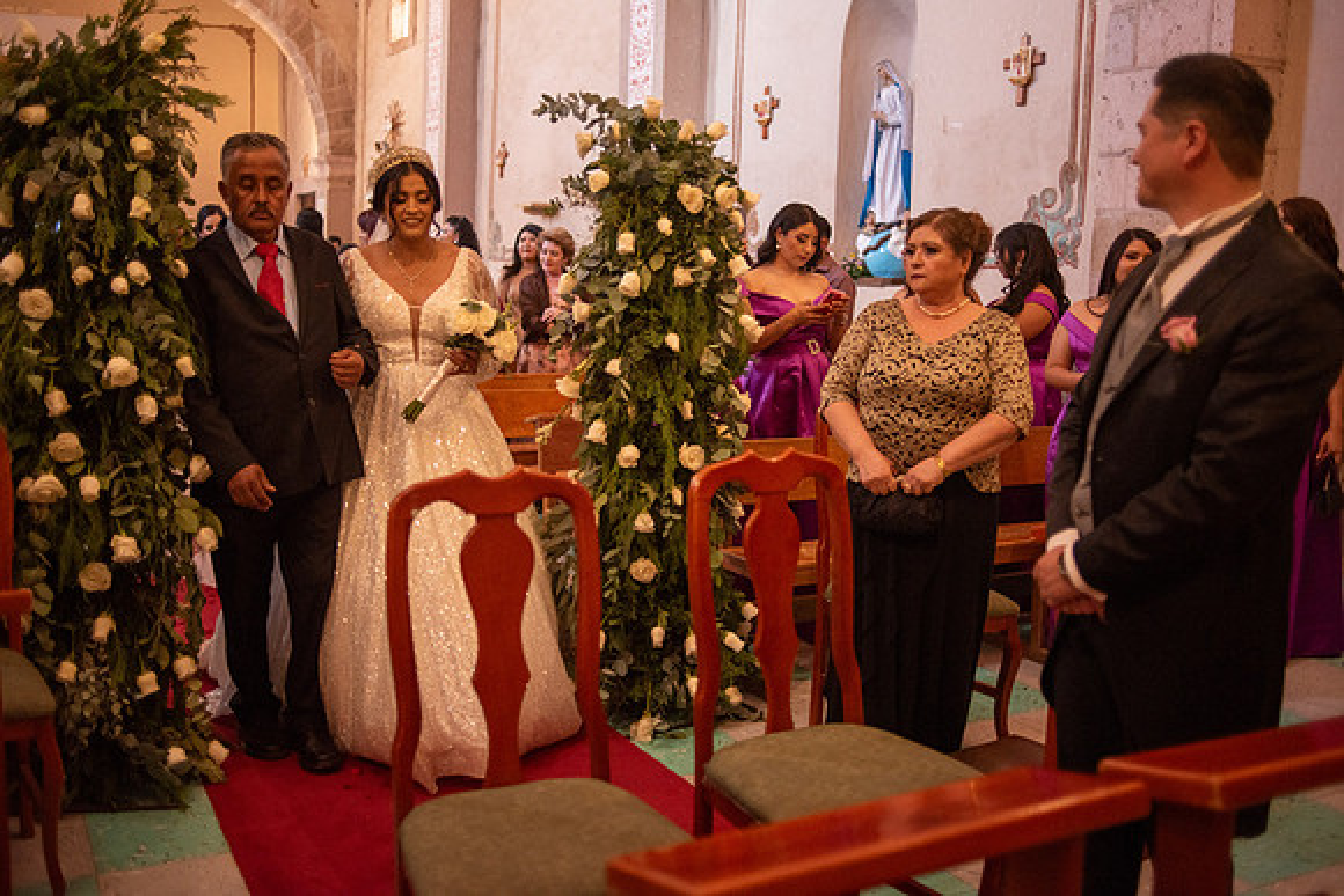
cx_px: 672
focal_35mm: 35
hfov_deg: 54.4
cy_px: 448
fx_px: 1307
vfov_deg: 37.9
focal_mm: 35
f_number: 2
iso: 1600
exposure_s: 1/320
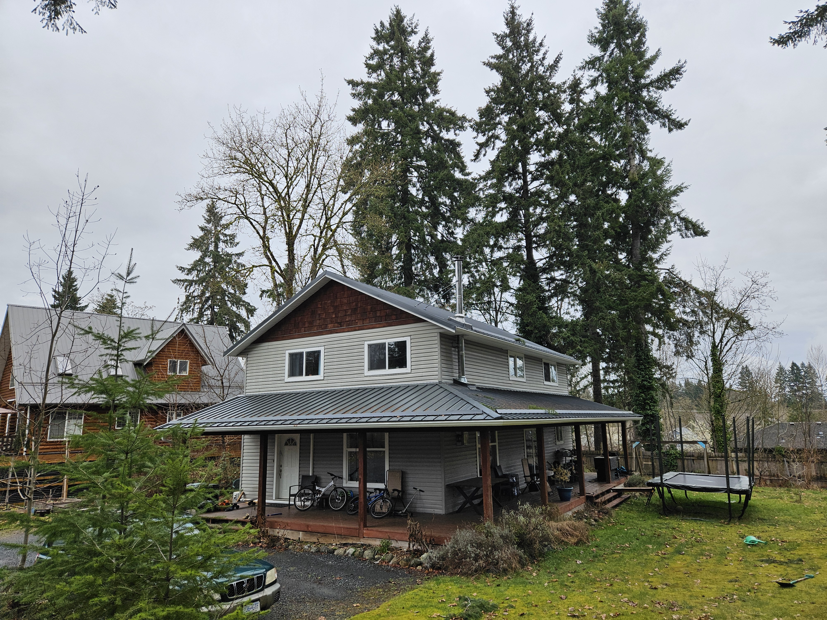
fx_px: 549
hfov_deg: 73.9
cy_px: 310
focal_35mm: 23
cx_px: 414
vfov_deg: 58.9
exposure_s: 1/2000
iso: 64
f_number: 1.8
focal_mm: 5.4
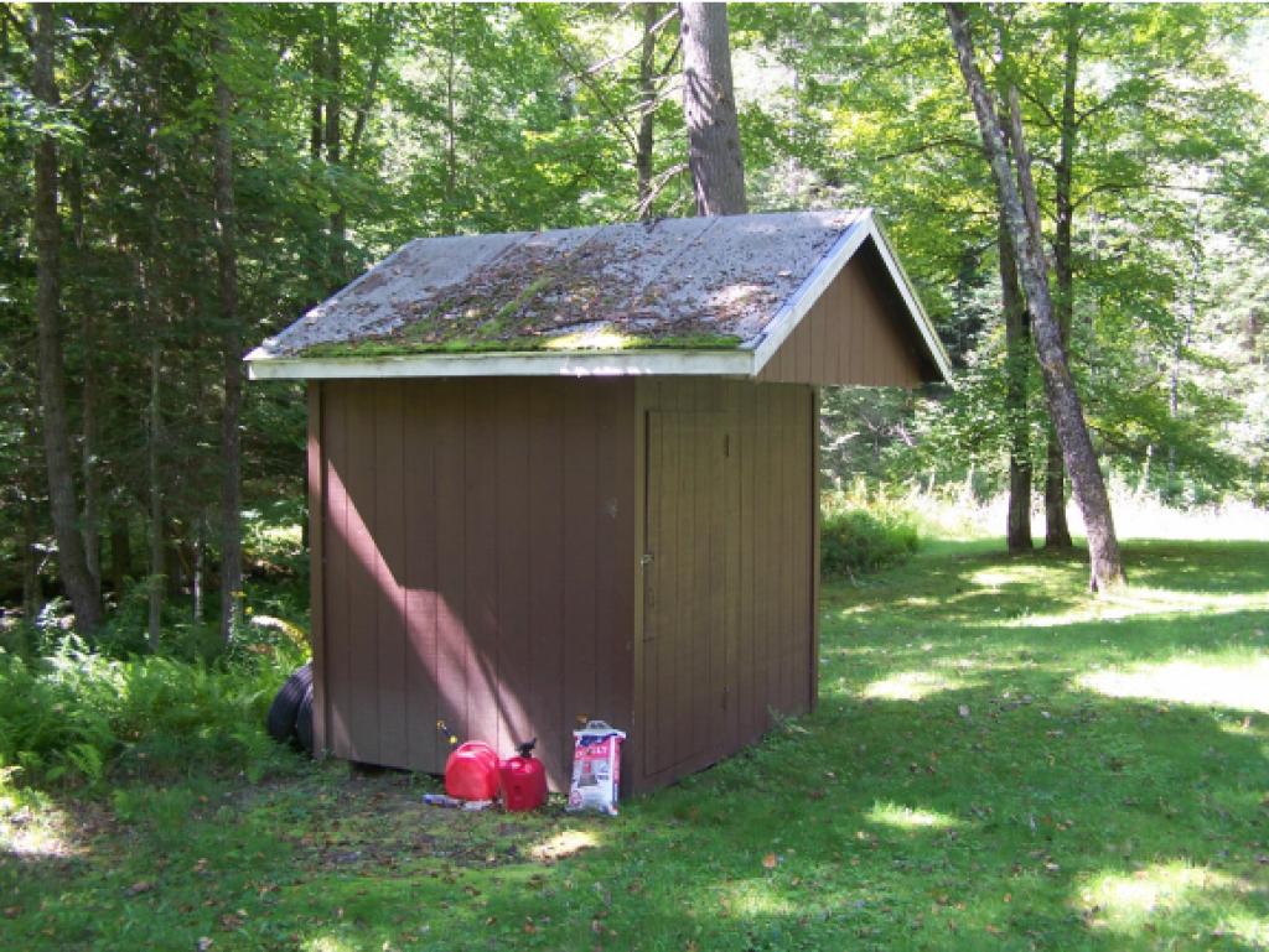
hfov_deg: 49.0
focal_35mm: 38
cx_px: 634
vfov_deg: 37.8
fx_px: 1394
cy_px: 476
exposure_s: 1/30
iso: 64
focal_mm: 6.3
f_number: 2.8
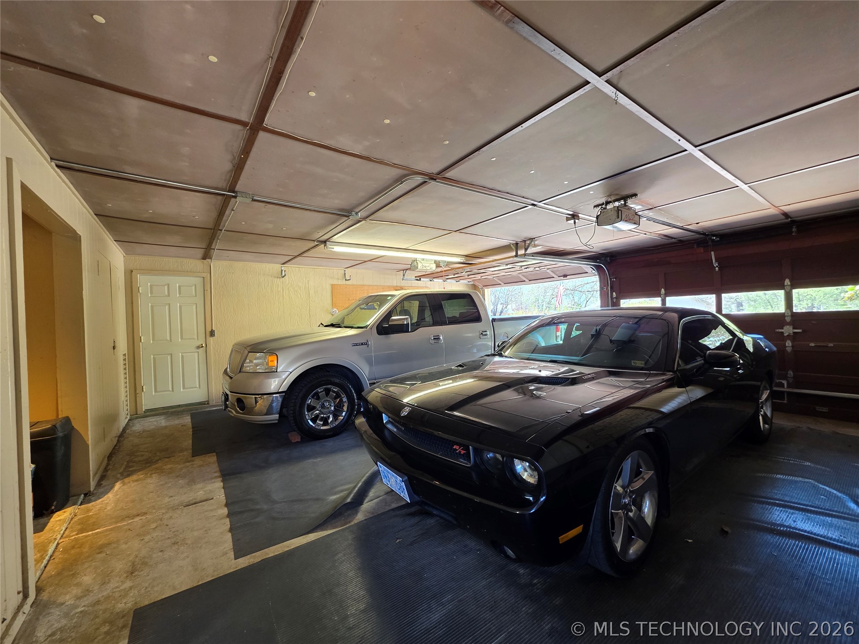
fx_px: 323
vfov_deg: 89.9
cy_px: 322
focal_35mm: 13
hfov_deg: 106.2
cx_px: 430
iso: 200
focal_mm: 2.2
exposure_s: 1/60
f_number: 1.9
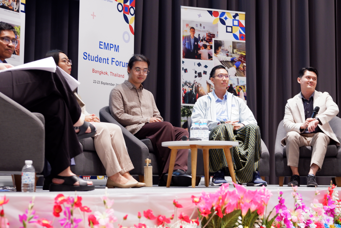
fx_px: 710
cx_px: 170
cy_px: 114
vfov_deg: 18.2
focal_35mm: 75
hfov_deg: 27.0
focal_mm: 50
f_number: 3.6
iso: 1600
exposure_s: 1/42
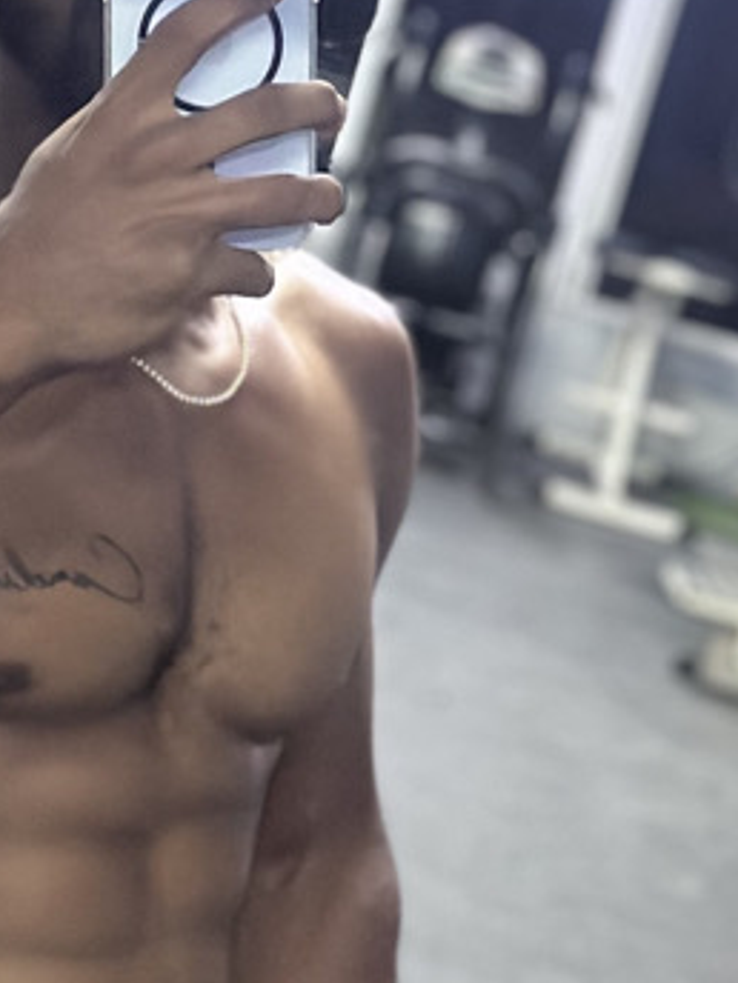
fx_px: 4065
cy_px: 71
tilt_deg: -2.0
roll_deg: -17.5
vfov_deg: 13.7
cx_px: 283
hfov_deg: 10.4
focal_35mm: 143
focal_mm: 6.86
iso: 640
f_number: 1.78
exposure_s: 1/30
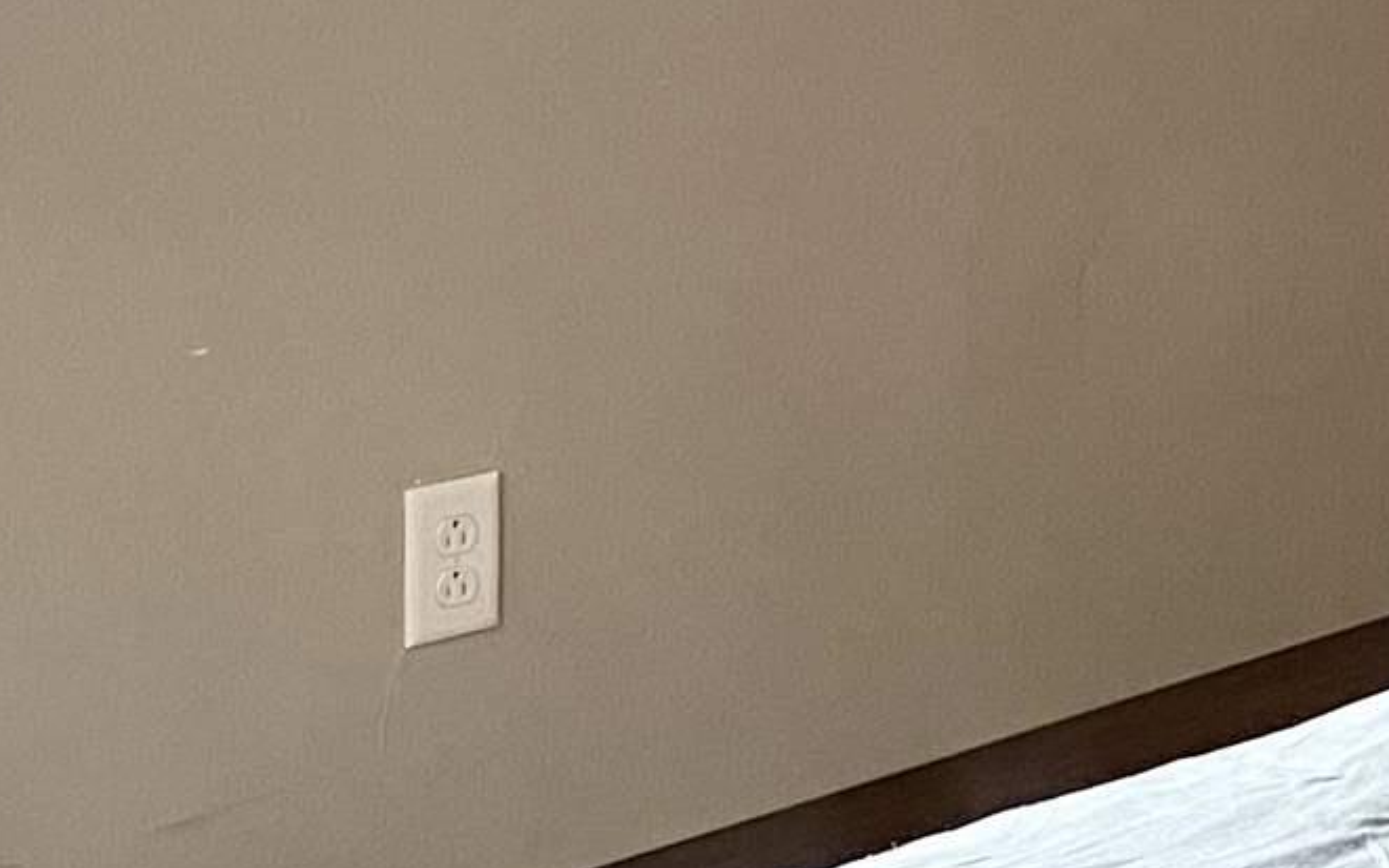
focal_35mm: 128
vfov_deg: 10.1
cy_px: -111
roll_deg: -3.3
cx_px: 1849
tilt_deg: -10.5
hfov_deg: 15.5
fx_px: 4845
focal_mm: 4.25
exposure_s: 1/60
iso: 200
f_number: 1.8
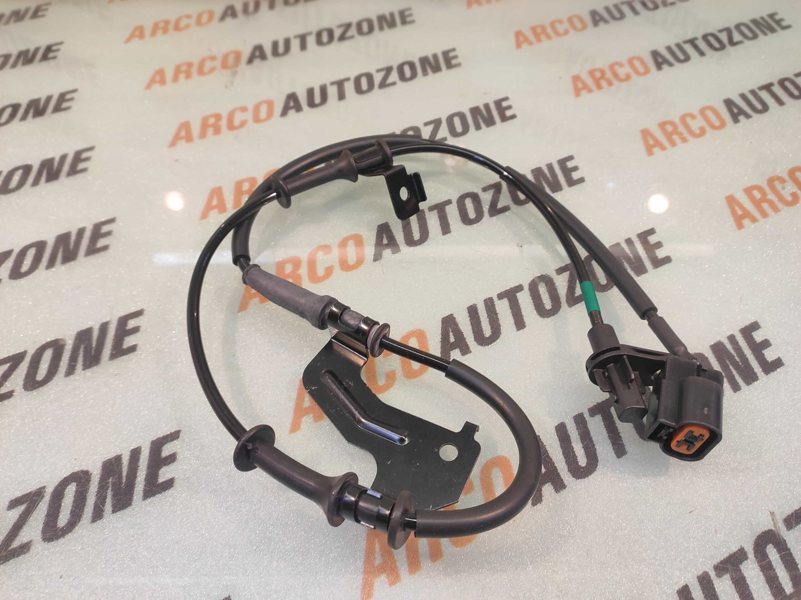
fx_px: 393
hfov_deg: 91.1
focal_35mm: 17
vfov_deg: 74.7
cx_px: 400
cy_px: 300
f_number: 1.79
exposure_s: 1/33
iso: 193
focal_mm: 4.74
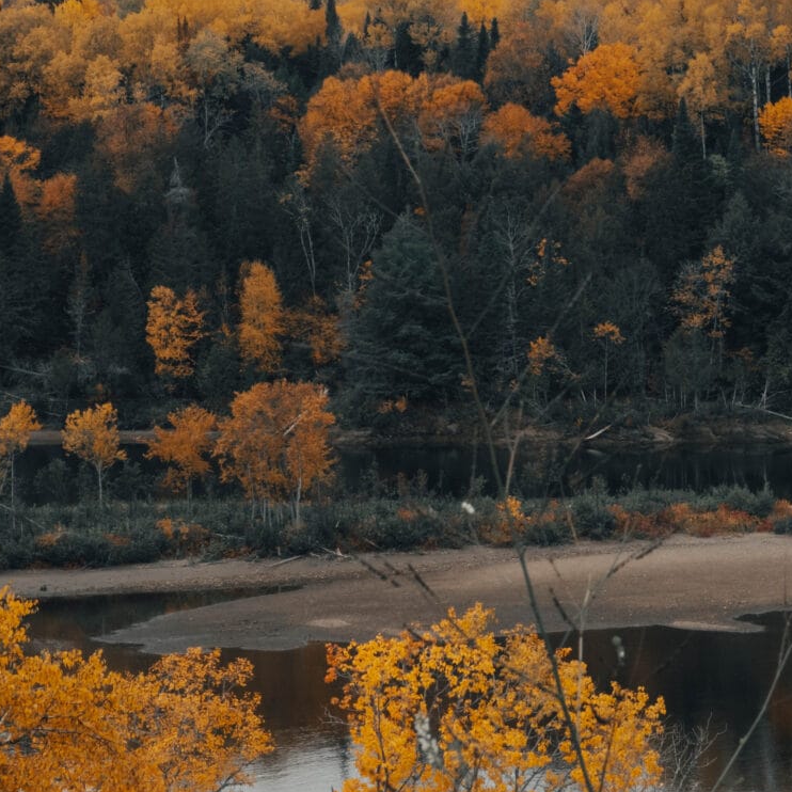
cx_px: 700
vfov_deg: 12.0
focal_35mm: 146
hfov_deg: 11.9
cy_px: 375
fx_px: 3779
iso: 100
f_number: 16
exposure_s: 1/30
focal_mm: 55
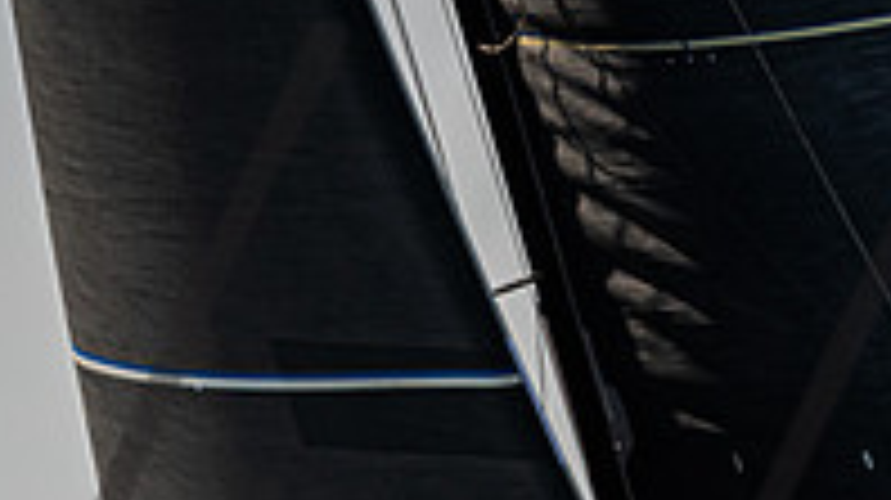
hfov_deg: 2.3
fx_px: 22261
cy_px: 841
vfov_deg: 1.3
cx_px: 1119
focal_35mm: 943
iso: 400
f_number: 5.6
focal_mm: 250
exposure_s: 1/5000
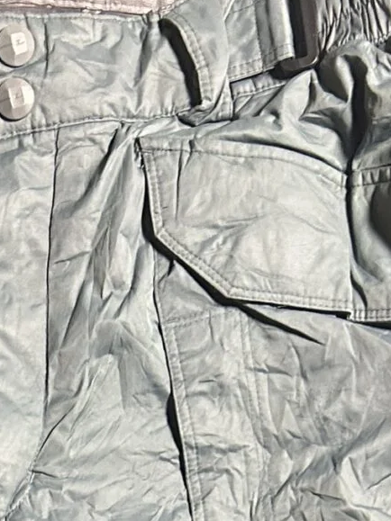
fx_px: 1733
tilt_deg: -65.7
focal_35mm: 115
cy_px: 940
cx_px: -47
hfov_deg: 12.6
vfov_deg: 14.9
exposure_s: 1/50
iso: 320
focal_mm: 5.7
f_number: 1.5
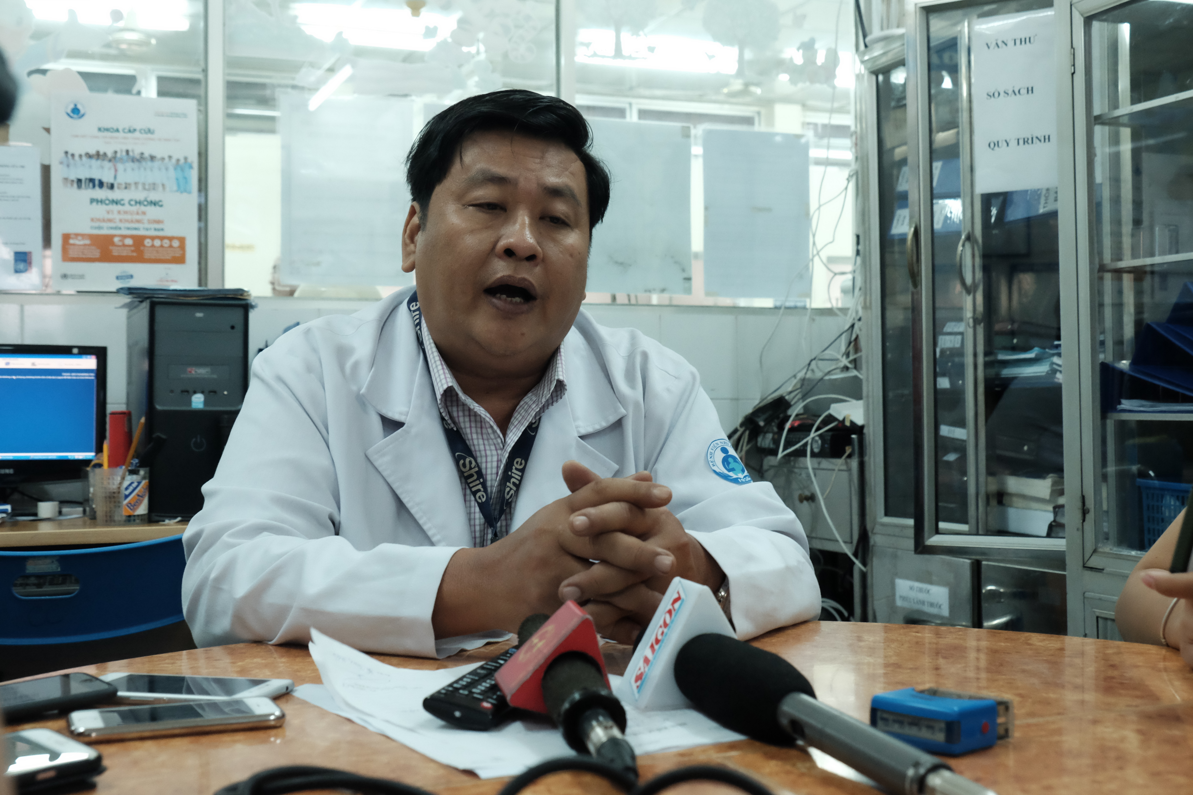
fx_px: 1392
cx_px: 596
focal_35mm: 42
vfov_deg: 31.9
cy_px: 398
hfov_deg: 46.4
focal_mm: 27.9
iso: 3200
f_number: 5.6
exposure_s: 1/38
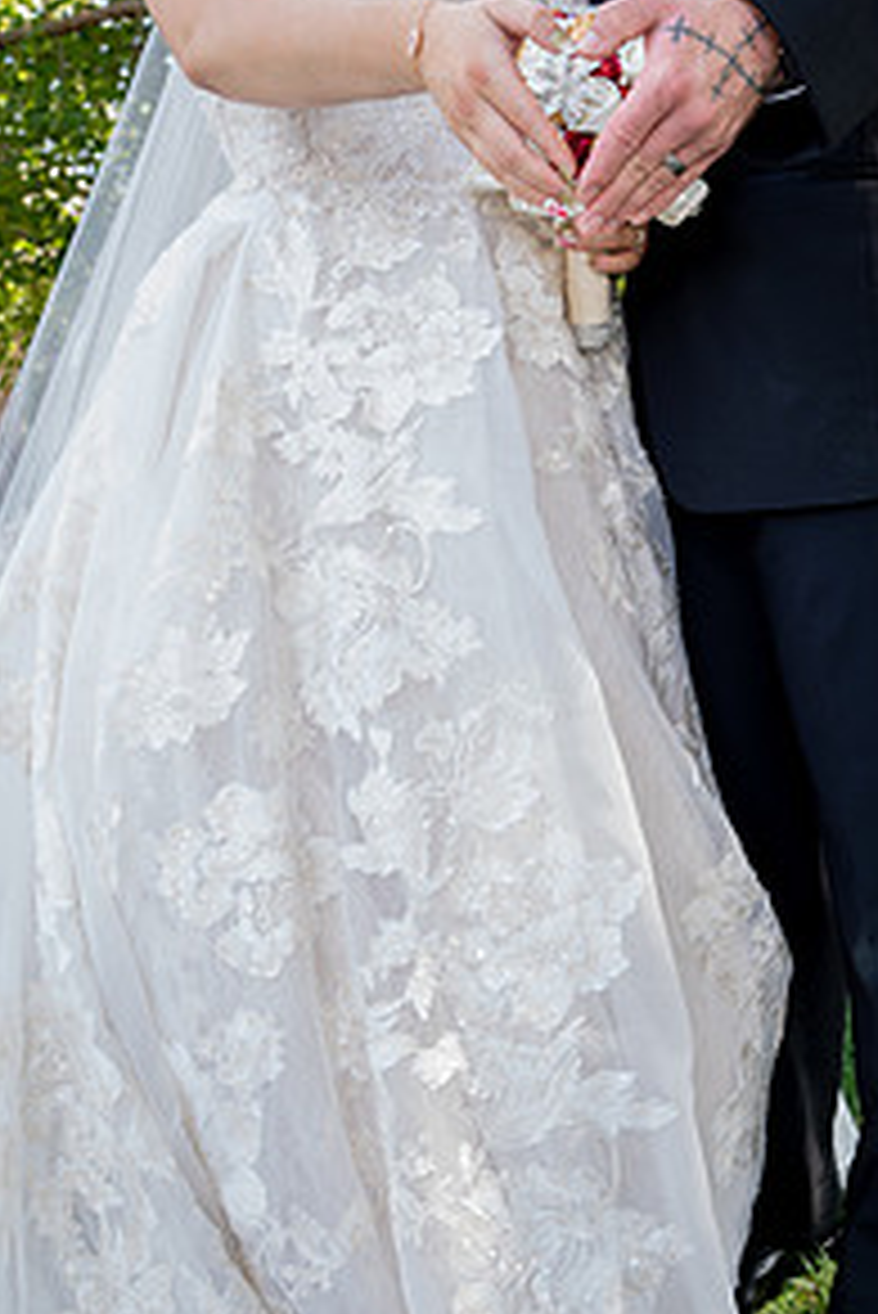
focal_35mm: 37
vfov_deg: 50.9
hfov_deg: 35.1
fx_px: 1352
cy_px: 436
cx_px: 666
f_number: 5
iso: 500
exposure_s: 1/125
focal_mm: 24
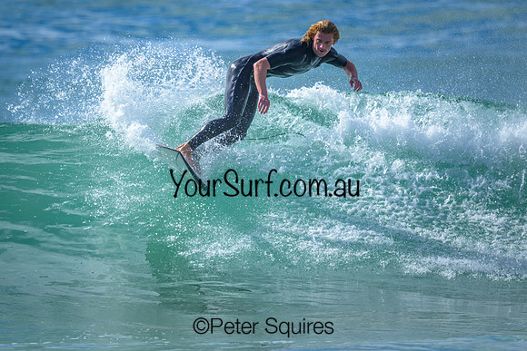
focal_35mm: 1099
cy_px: 136
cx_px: 229
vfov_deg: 1.3
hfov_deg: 1.9
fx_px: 16092
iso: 220
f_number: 6.3
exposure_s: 1/2000
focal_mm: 800
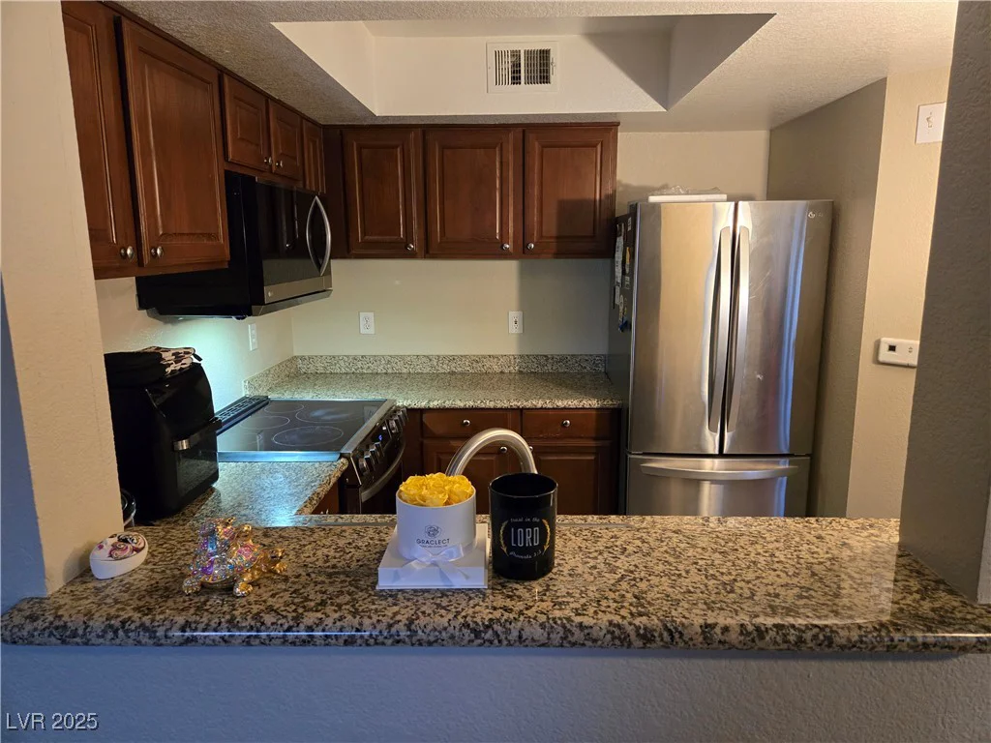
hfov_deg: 73.9
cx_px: 496
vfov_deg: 58.9
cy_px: 372
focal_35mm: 23
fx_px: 658
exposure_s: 1/60
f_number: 1.8
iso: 640
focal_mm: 5.4
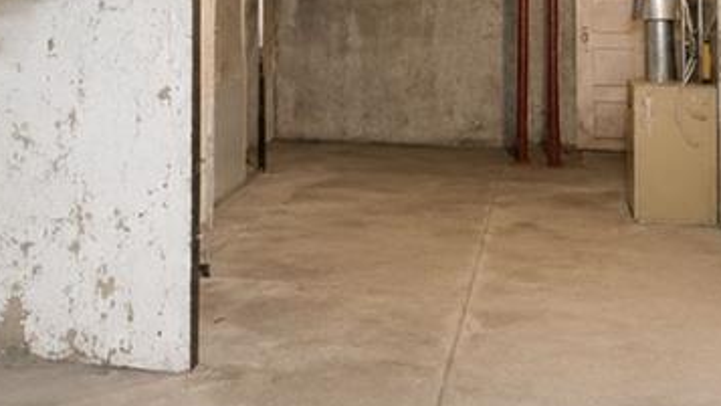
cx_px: 392
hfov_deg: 45.4
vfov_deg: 25.1
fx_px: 861
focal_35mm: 45
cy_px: -14
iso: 2000
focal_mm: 10
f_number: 7.1
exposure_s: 1/60
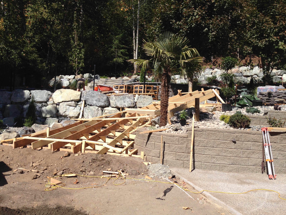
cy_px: 108
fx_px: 273
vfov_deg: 42.9
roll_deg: -3.3
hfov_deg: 55.4
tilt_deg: -0.7
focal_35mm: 33
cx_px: 143
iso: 50
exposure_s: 1/1695
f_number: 2.4
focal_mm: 4.12
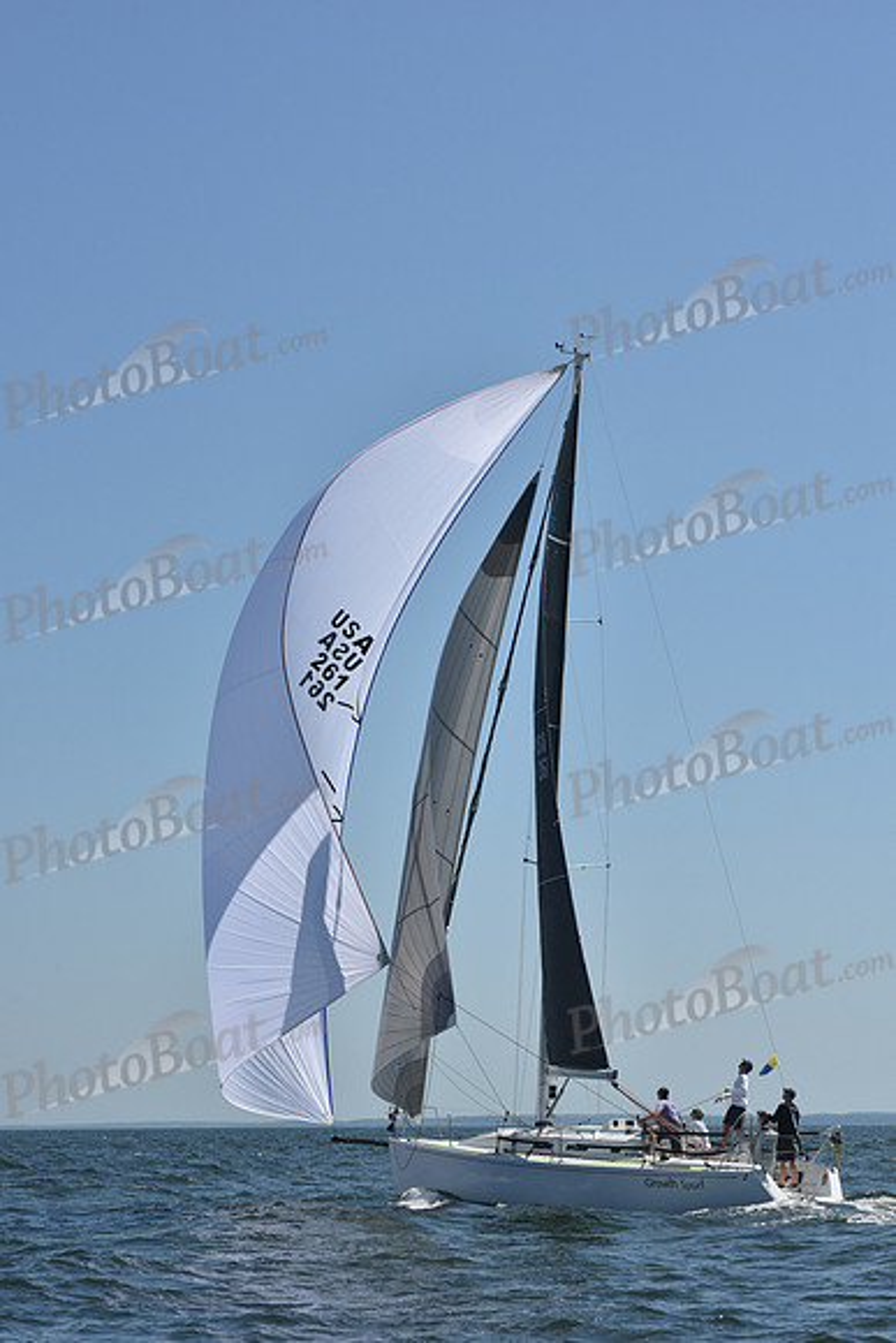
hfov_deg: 15.2
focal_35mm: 90
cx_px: 448
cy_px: 672
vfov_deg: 22.6
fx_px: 3358
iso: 250
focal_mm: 90
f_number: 10
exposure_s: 1/1250
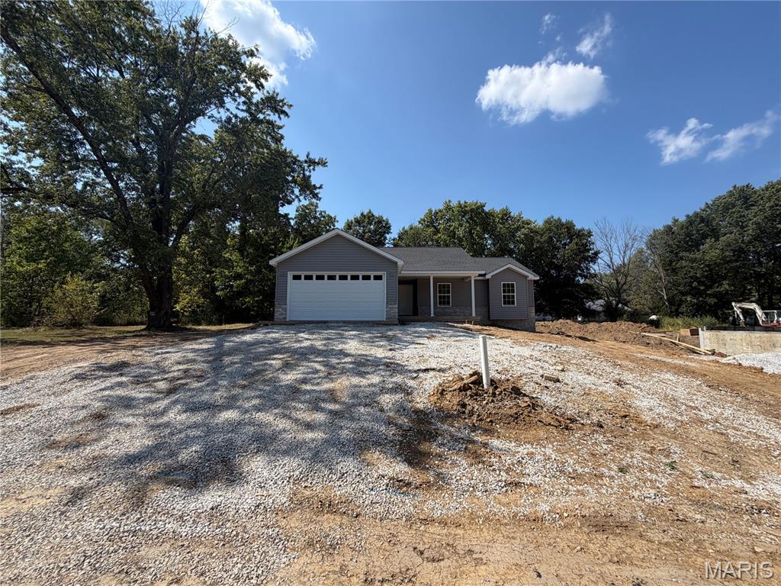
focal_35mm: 14
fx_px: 316
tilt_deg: +5.3
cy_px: 293
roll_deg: +0.4
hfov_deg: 102.1
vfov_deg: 85.7
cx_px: 390
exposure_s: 1/770
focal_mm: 2.22
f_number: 2.2
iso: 25
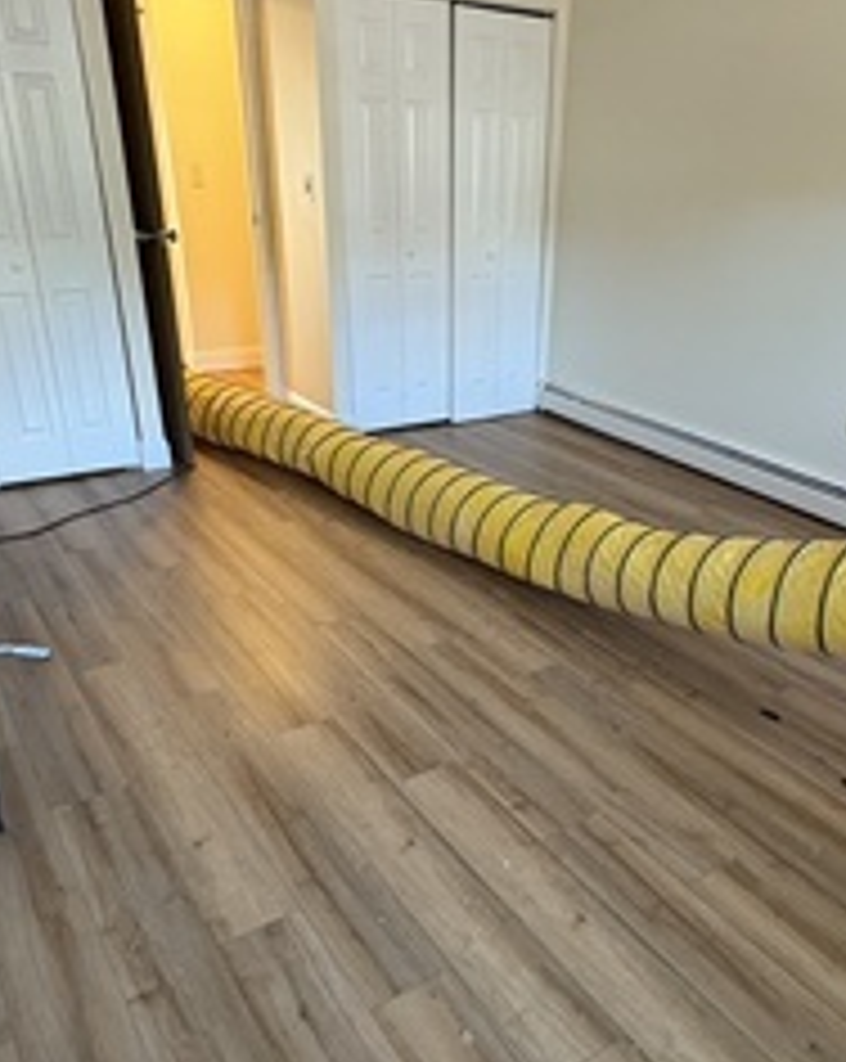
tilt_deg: -26.9
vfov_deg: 60.2
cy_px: 612
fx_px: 910
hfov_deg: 49.5
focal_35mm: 29
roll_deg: -1.6
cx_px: 520
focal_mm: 2.22
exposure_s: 1/60
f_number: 2.2
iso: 400
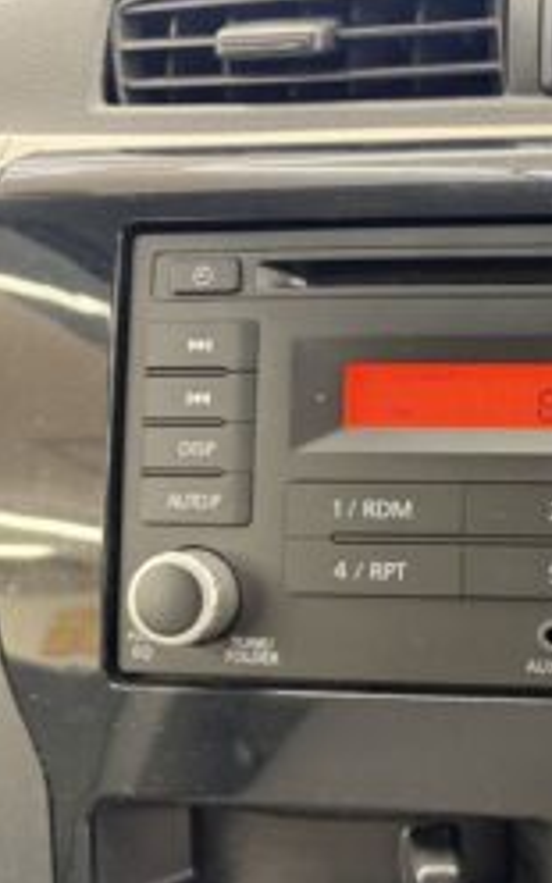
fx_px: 939
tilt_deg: -24.3
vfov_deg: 50.4
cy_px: 450
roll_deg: +3.4
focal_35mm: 39
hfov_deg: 29.4
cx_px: 616
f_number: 1.6
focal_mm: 5.96
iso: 500
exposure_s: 1/33
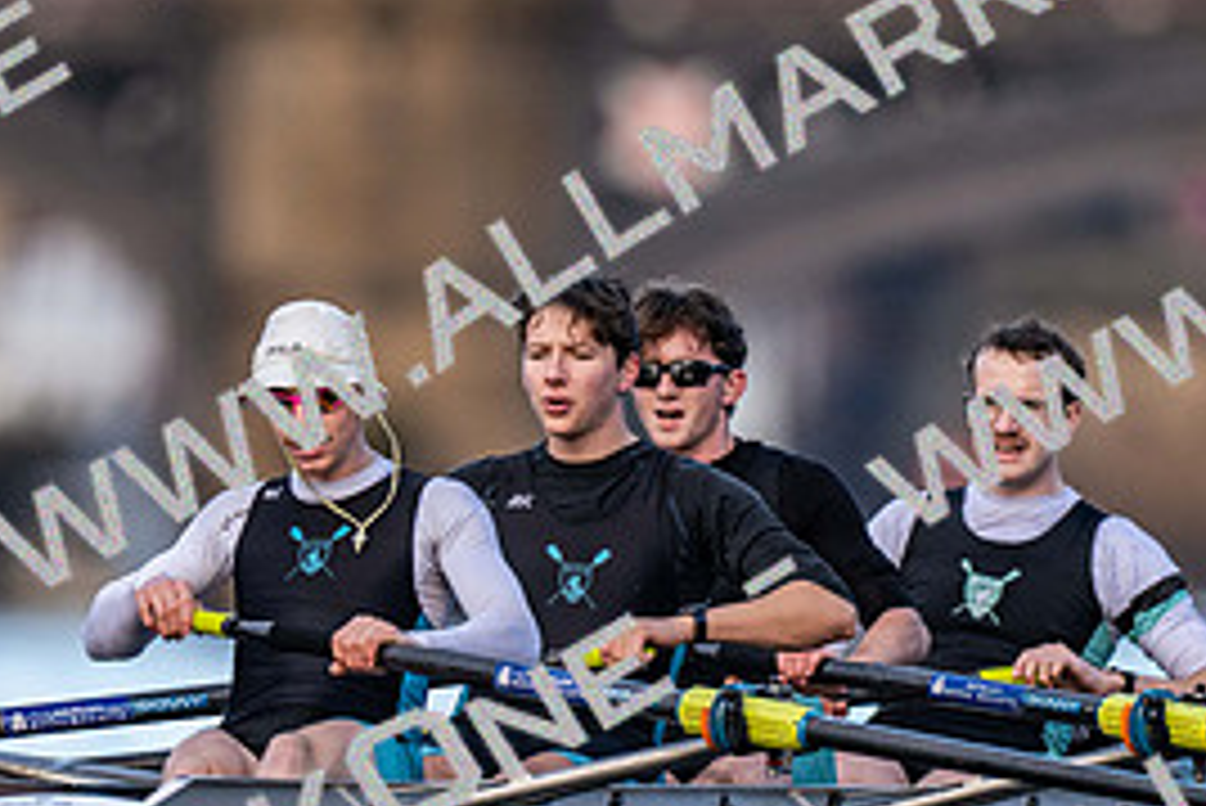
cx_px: 540
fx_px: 43538
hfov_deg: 1.6
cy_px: 601
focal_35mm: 1299
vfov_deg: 1.1
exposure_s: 1/2500
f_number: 4
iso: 1100
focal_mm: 600
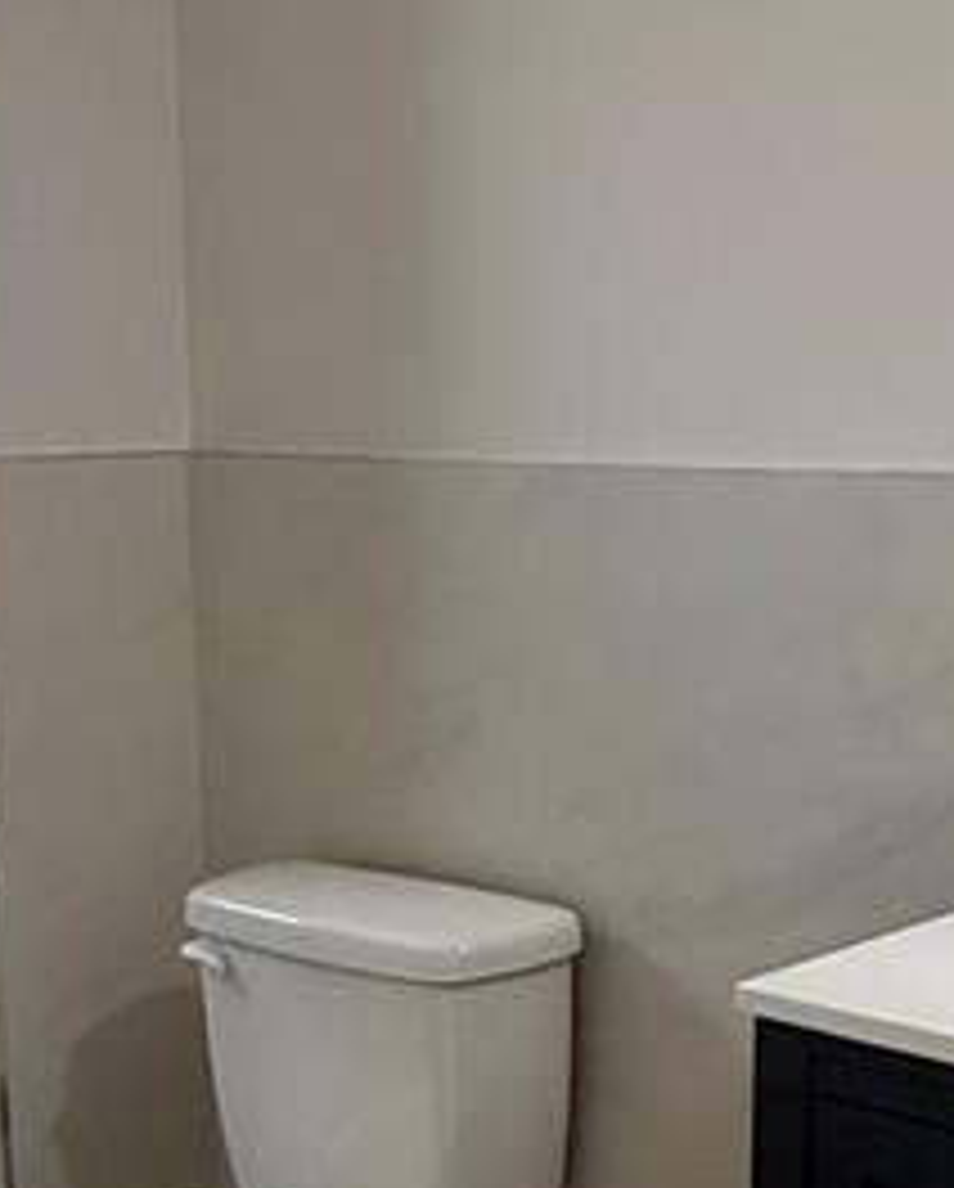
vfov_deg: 30.0
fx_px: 2183
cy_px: 860
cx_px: 522
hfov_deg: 24.6
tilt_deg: -11.8
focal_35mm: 62
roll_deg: +0.2
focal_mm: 2.22
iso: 250
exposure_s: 1/99
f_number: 2.2
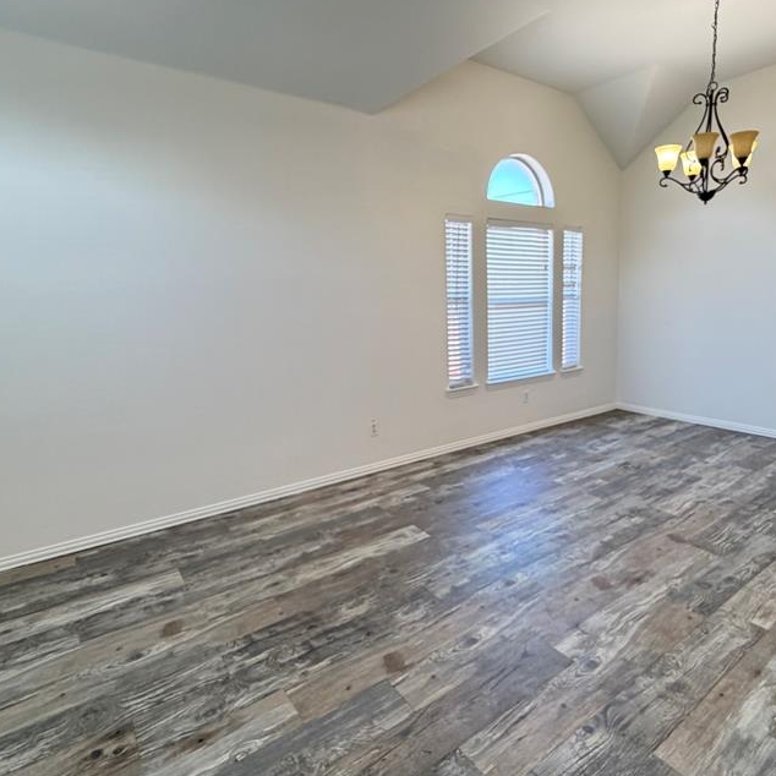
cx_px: 439
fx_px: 507
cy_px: 357
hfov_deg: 74.5
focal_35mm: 20
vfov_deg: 74.7
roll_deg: +0.5
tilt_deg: -7.9
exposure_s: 1/60
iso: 250
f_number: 2.2
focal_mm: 2.22
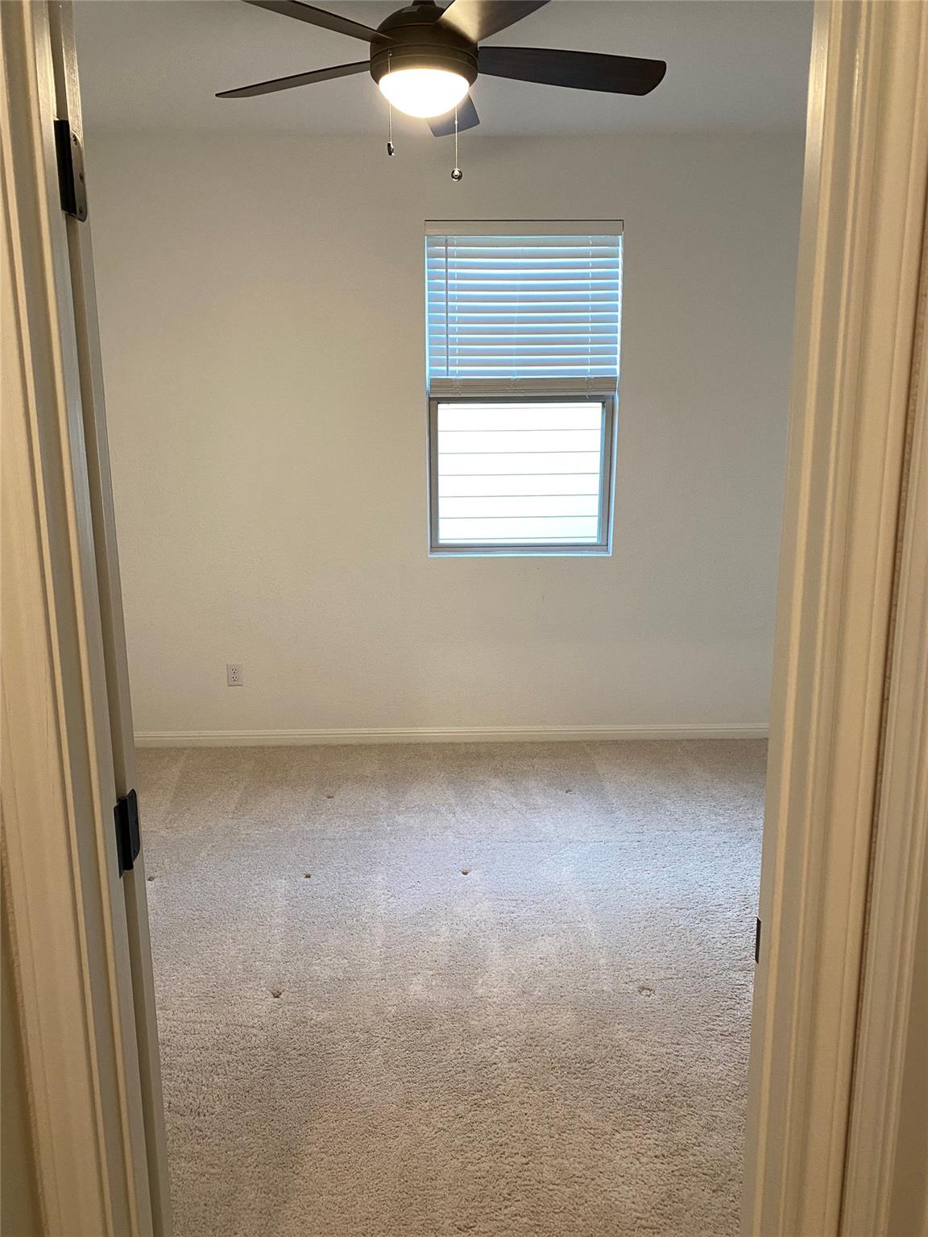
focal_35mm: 26
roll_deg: -0.1
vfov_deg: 67.3
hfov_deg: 53.1
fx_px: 929
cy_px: 618
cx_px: 464
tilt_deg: -11.1
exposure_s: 1/60
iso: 100
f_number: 1.8
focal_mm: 4.25
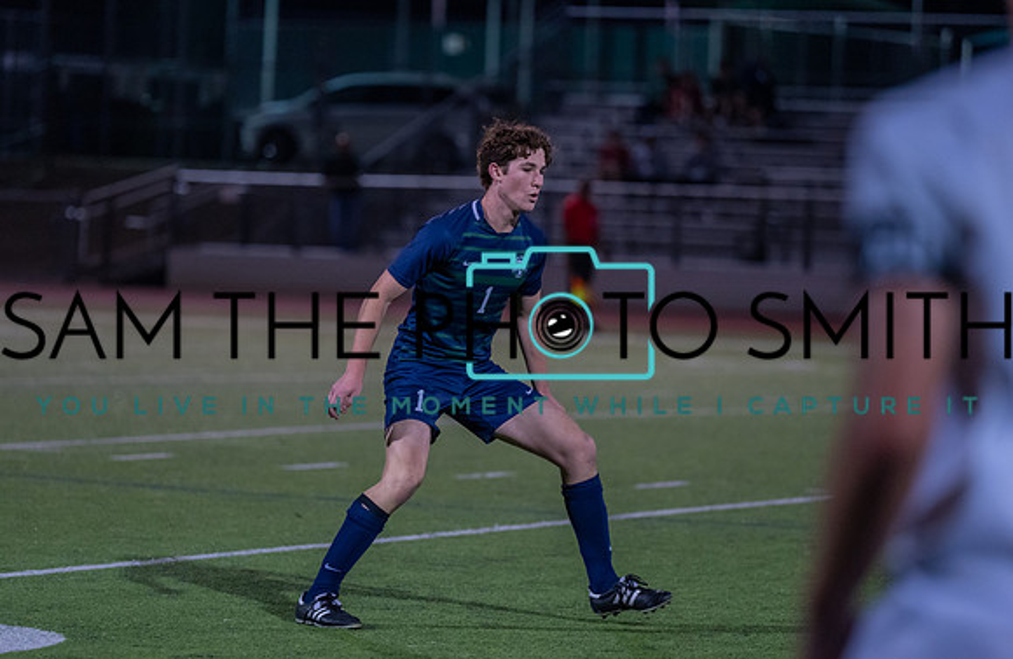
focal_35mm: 210
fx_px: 5876
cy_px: 326
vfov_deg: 6.4
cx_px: 432
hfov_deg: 9.9
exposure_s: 1/1000
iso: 3200
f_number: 2.8
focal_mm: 168
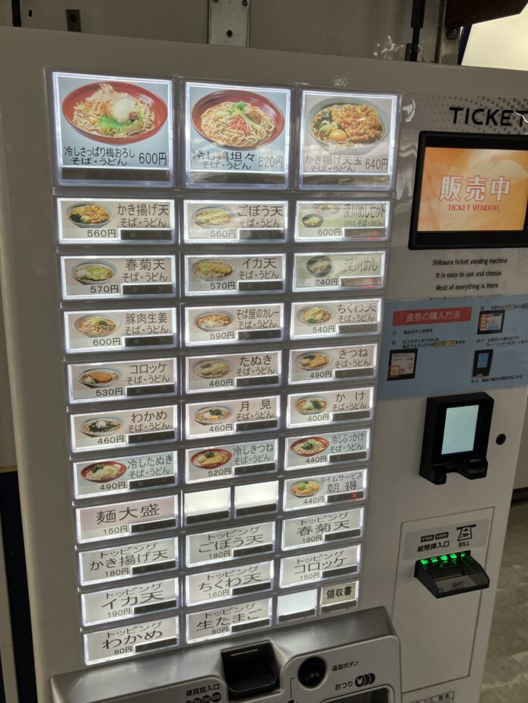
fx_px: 630
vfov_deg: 58.3
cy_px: 363
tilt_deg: -15.7
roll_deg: -1.3
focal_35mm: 31
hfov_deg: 45.4
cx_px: 248
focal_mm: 3.99
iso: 25
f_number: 1.8
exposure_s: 1/100
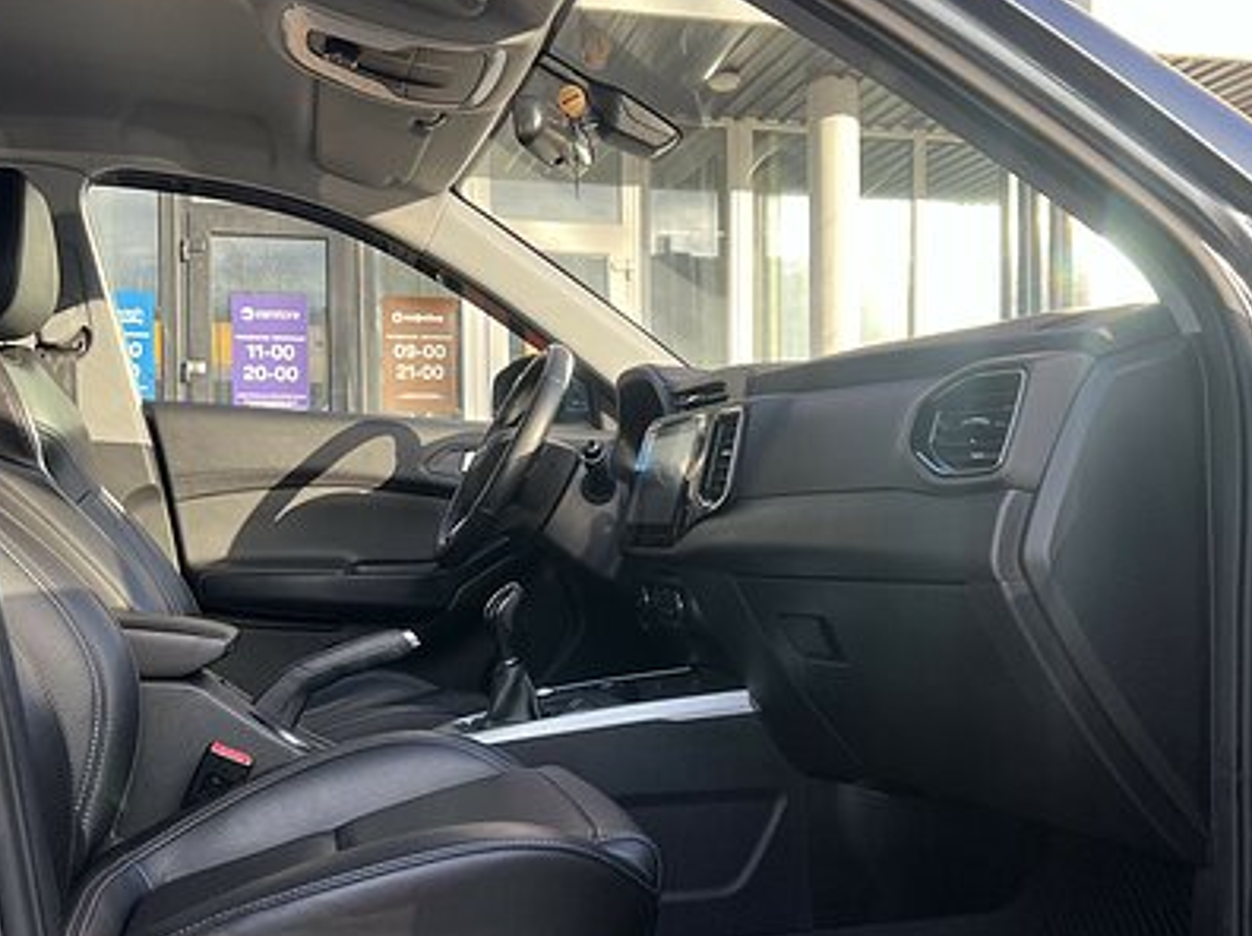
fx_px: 1300
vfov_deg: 39.6
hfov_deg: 51.4
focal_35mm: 36
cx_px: 617
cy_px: 500
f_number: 1.5
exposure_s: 1/486
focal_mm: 5.7
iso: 50
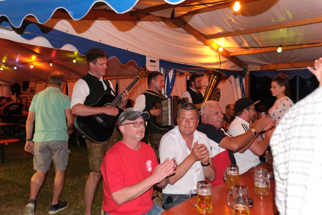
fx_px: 268
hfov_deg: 61.9
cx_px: 161
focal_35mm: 30
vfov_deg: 43.6
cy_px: 108
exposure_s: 1/60
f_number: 2.8
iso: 3200
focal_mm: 20
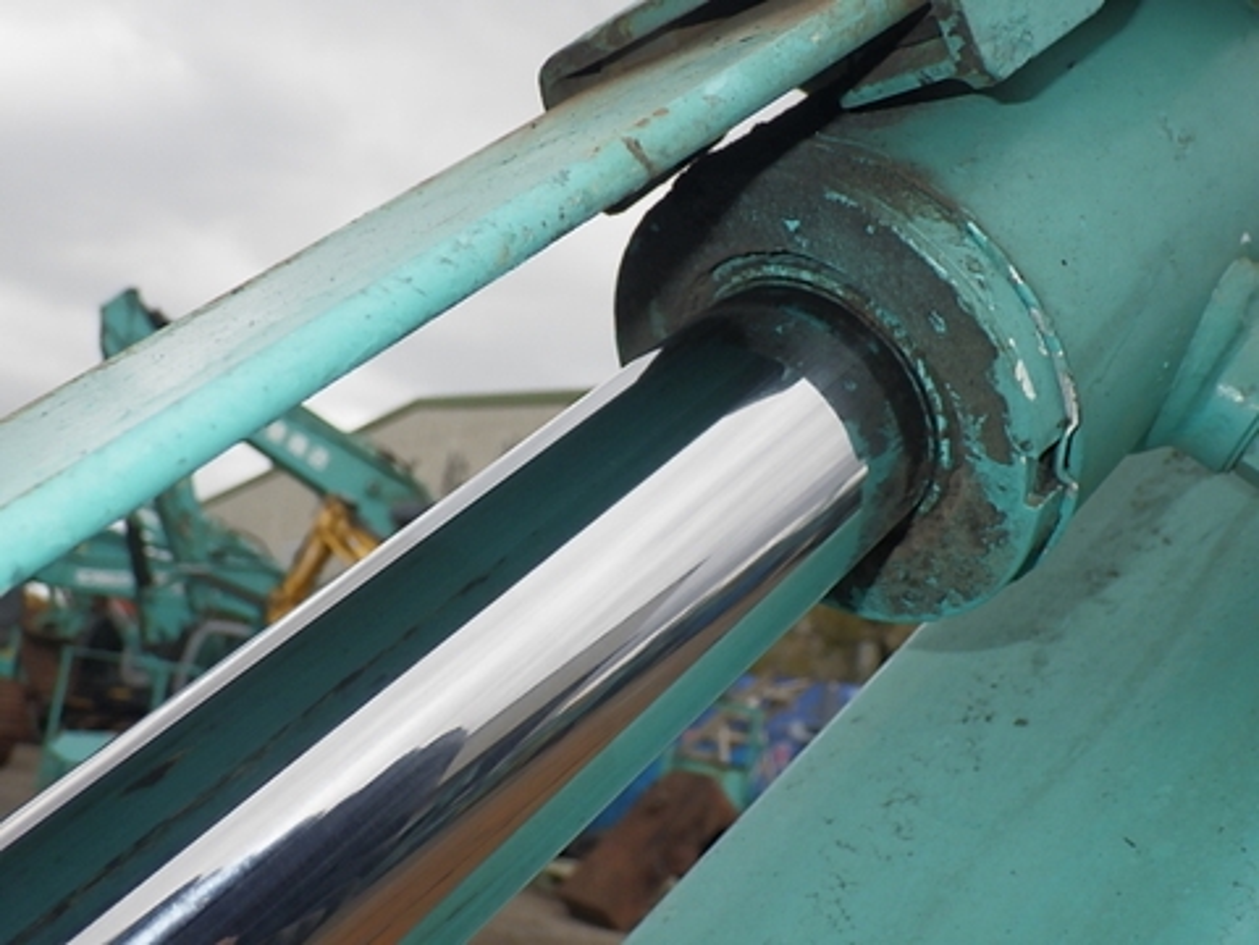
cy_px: 472
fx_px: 1528
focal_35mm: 42
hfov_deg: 44.8
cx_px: 630
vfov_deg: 34.3
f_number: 4.2
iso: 250
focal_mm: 7.5
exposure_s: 1/320
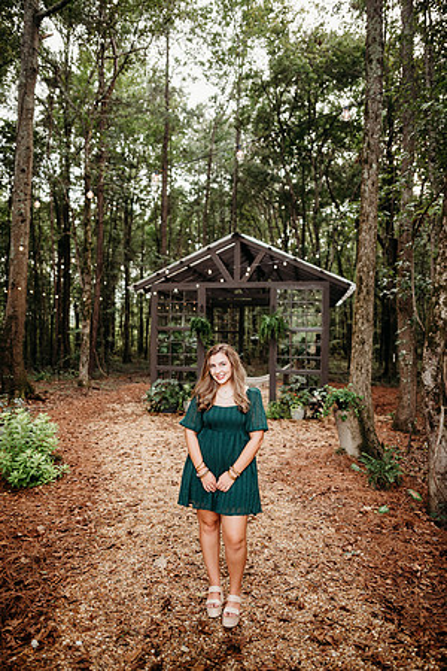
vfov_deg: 73.7
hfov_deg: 53.1
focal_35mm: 24
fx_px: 447
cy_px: 336
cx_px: 224
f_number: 2.2
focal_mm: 24
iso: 320
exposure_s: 1/250
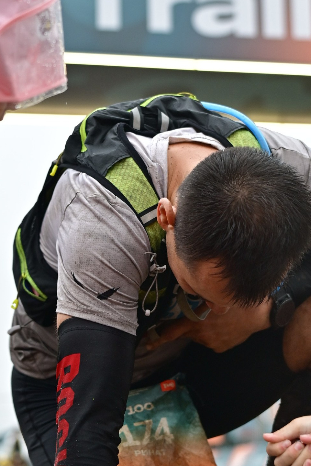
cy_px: 212
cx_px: 242
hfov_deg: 13.8
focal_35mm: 99
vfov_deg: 20.6
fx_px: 1281
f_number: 2
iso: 500
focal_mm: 35
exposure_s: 1/1000
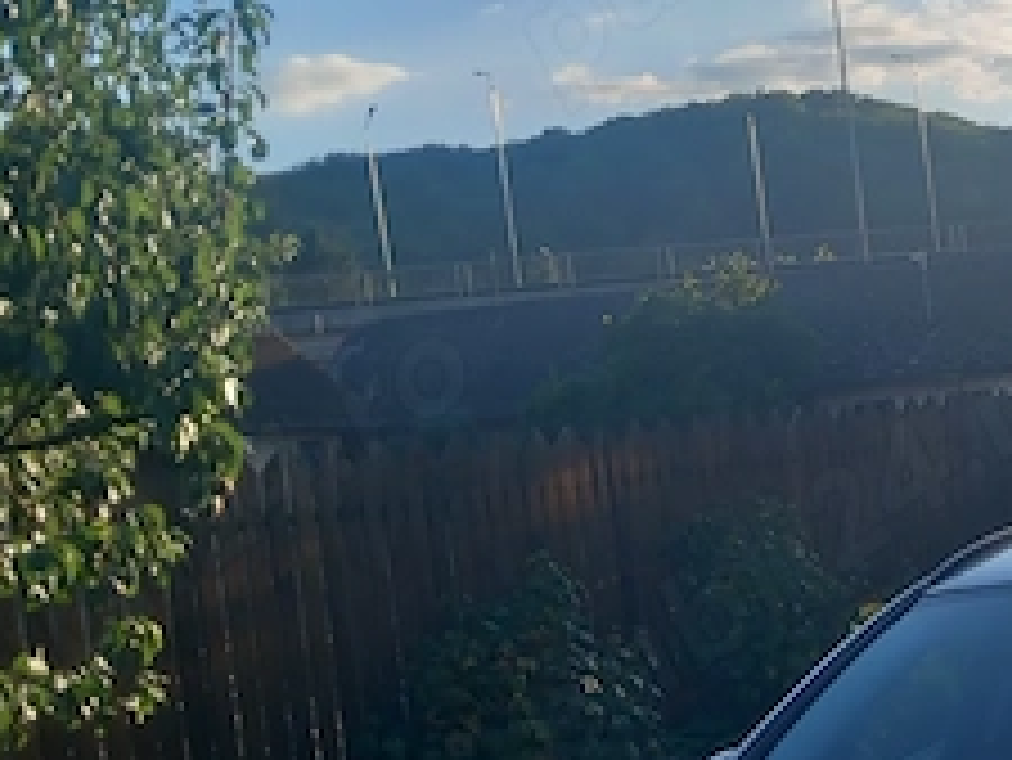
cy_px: 598
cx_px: 1124
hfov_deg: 25.0
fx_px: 2106
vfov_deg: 20.3
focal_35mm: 72
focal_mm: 4
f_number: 1.8
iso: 20
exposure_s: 1/169
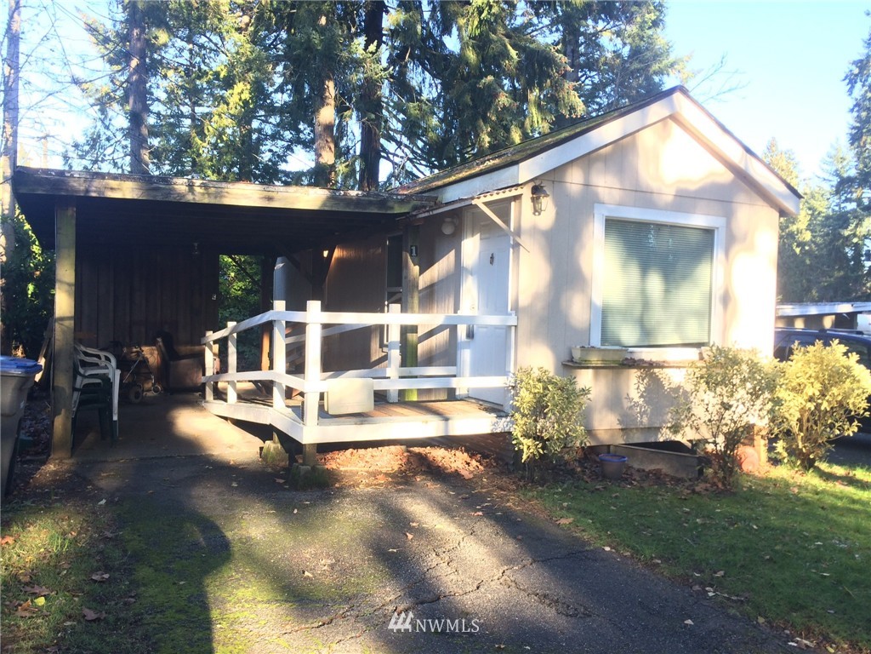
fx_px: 730
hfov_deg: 61.7
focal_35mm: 29
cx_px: 436
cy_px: 327
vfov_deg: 48.2
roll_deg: -0.2
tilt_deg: -2.0
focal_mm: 4.15
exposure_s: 1/120
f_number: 2.2
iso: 50
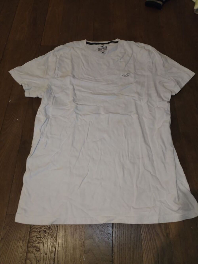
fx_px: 198
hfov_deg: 53.1
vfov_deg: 67.3
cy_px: 132
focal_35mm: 26
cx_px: 99
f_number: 1.8
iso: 848
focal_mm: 4.75
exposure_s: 1/25
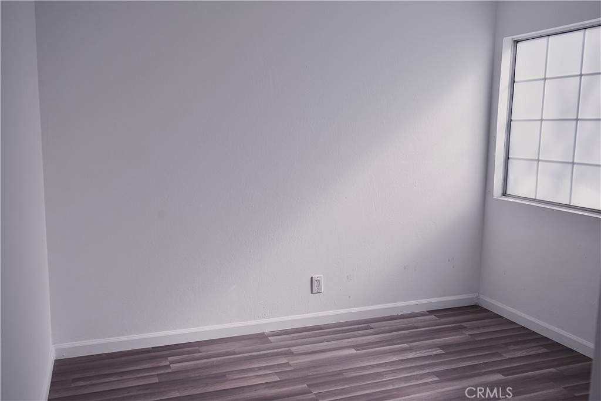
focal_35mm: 31
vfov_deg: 42.3
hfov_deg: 60.3
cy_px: 200
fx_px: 518
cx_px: 300
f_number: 6.3
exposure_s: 1/250
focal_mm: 31
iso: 125
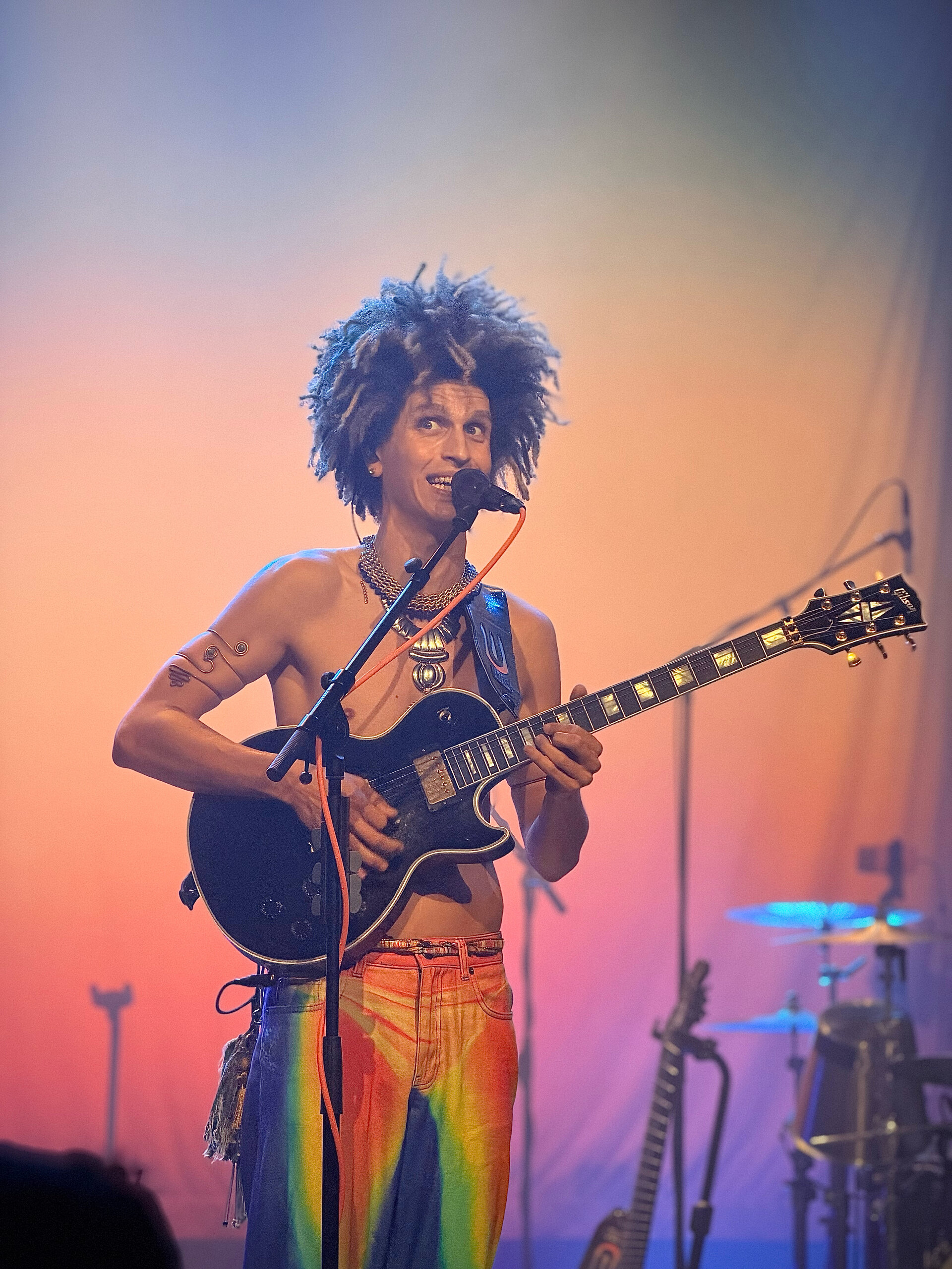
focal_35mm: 100
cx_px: 476
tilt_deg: +5.7
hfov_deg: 14.8
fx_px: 3667
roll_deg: +0.0
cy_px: 634
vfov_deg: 19.6
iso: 400
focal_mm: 16.9
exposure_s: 1/115
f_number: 2.8
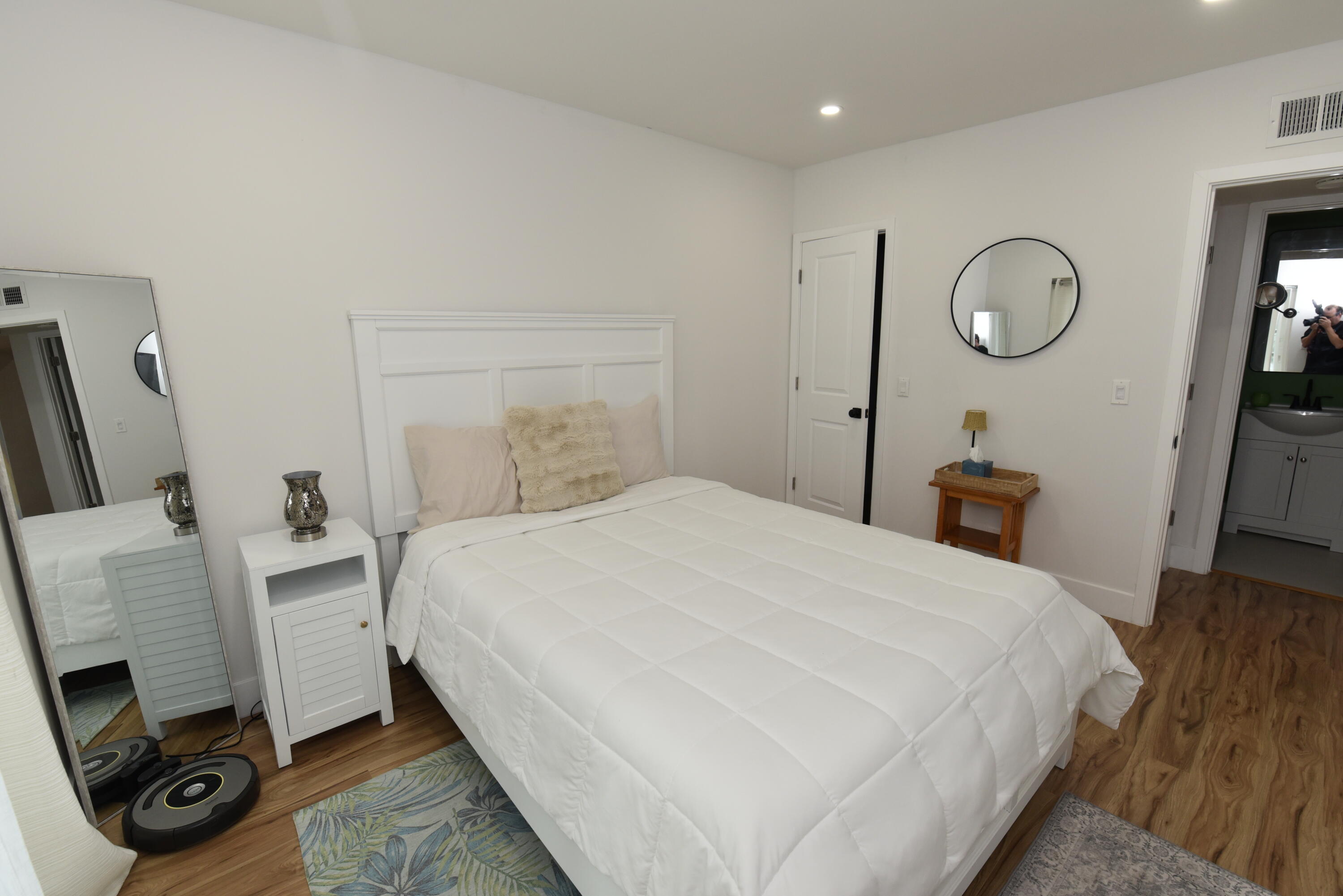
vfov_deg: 77.4
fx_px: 560
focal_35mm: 15
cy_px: 448
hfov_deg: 100.4
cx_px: 672
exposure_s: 1/125
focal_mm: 15
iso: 800
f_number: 5.6
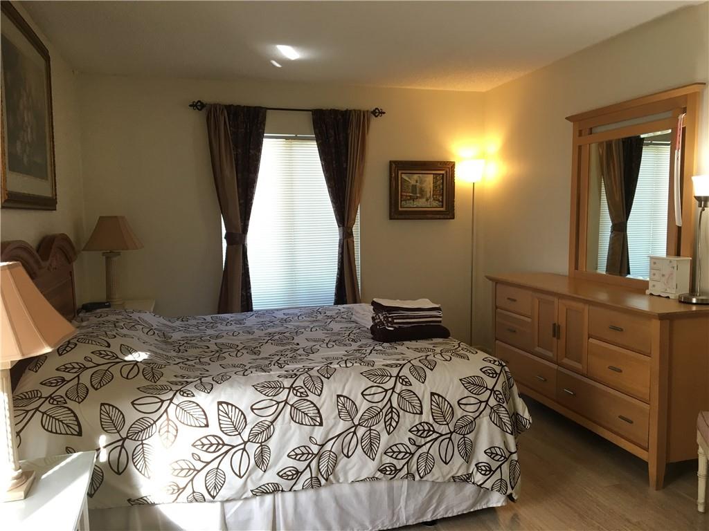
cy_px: 266
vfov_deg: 48.2
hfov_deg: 61.7
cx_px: 354
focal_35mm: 29
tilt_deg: -5.7
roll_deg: +1.4
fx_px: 594
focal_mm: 4.15
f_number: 2.2
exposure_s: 1/30
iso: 40
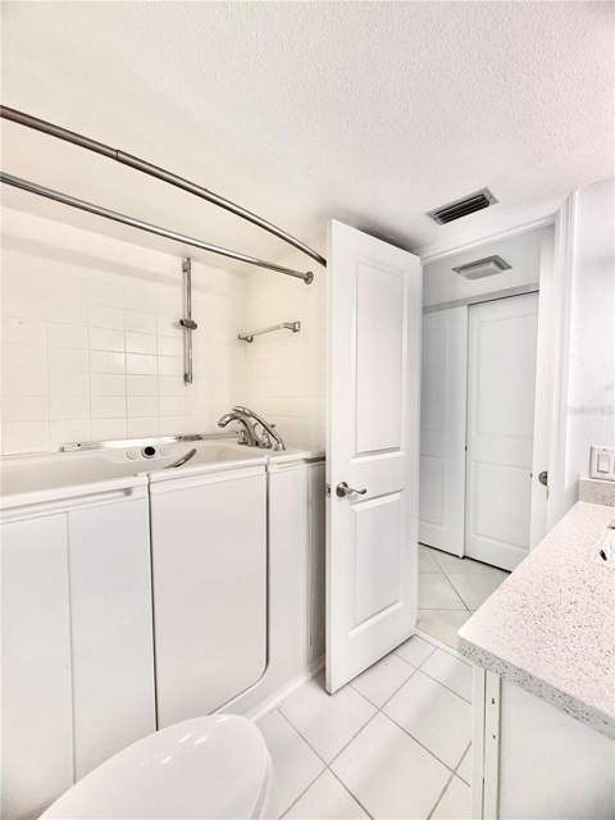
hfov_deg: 85.7
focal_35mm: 14
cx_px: 308
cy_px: 410
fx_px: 332
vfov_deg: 102.1
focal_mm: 2.22
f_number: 2.2
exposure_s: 1/120
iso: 200
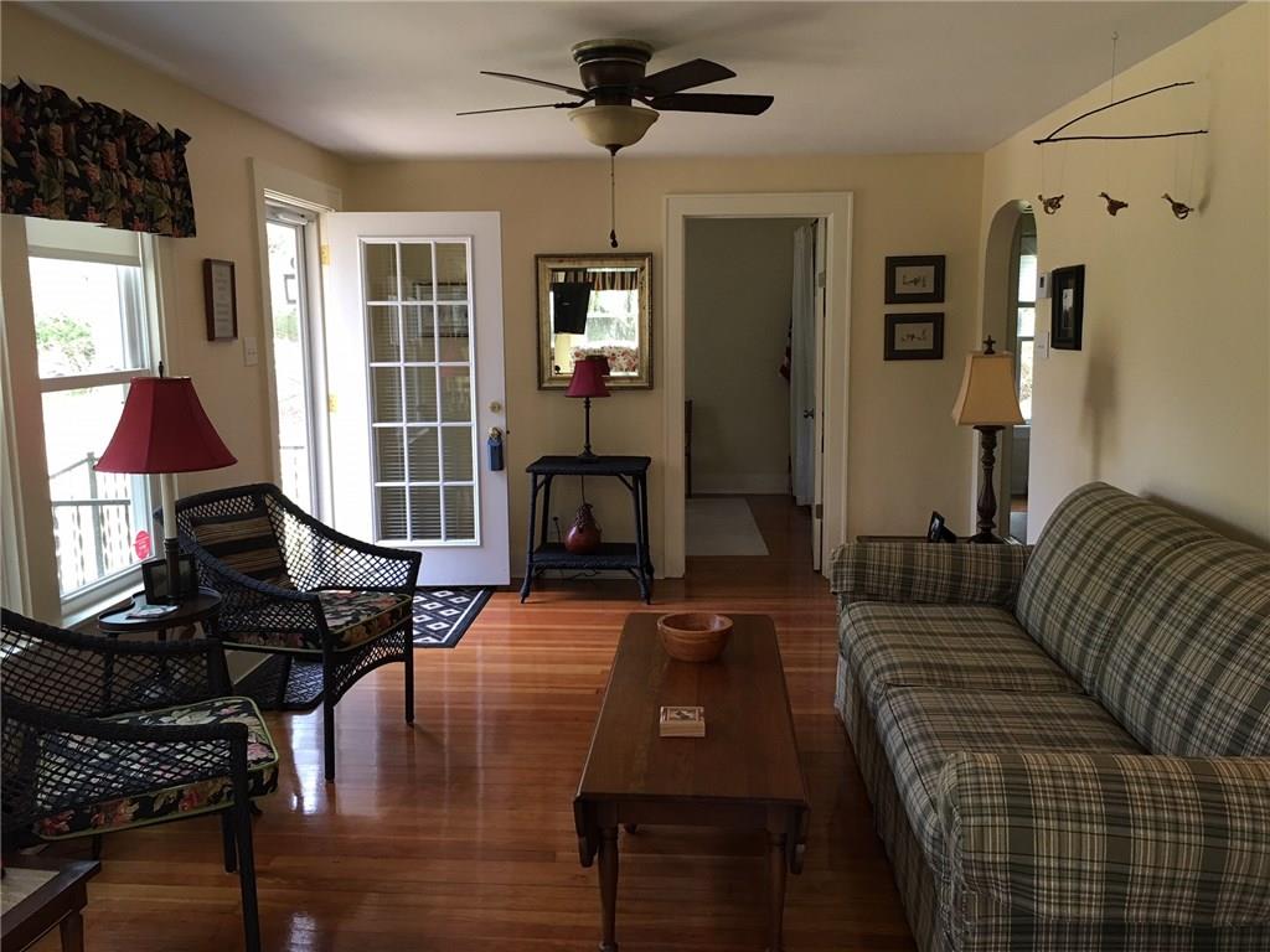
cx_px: 635
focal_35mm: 29
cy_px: 476
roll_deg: +0.6
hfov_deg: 61.7
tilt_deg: -7.2
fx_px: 1064
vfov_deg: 48.2
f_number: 2.2
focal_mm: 4.15
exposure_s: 1/30
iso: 40
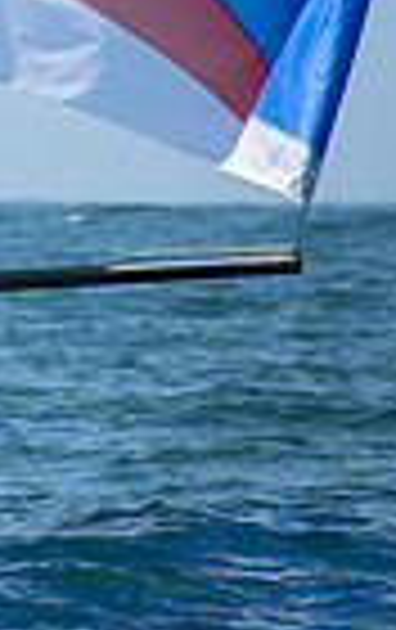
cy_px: -187
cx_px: -808
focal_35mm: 1068
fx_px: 18367
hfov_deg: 1.2
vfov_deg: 2.0
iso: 200
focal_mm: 165
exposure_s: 1/640
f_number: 6.3
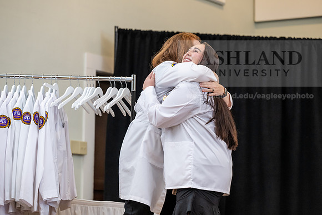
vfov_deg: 11.9
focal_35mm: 115
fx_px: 1029
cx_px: 161
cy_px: 108
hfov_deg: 17.8
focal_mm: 115
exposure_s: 1/200
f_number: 3.5
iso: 1600
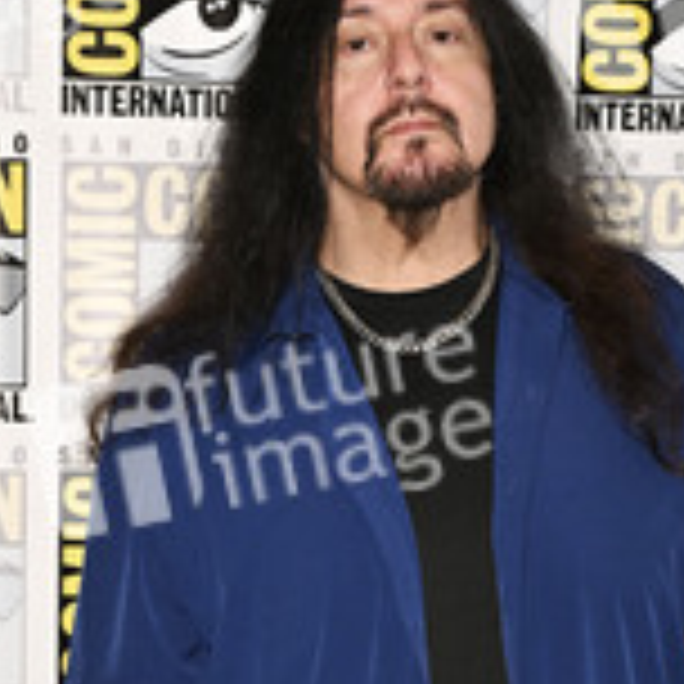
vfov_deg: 13.6
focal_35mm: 127
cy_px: 657
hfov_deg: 13.7
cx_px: 392
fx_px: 2839
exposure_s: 1/250
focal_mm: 57
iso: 1250
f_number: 4.5
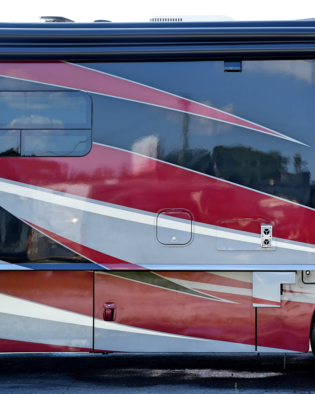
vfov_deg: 26.8
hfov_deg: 21.1
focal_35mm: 71
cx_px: 276
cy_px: 198
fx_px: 828
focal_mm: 50
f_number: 4
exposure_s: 1/200
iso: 100
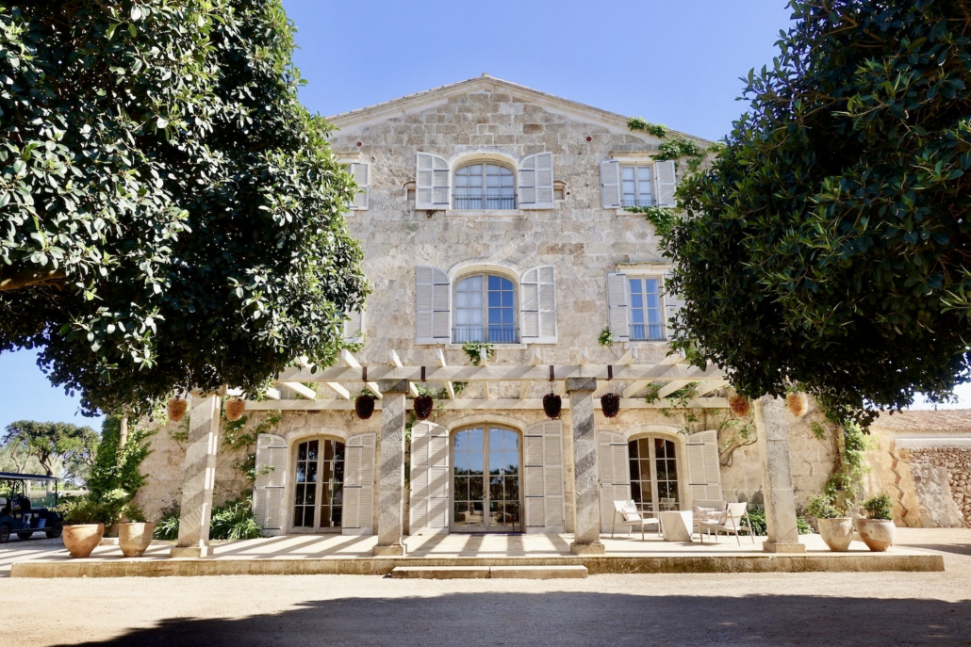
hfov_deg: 73.7
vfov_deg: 53.1
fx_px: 647
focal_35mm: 24
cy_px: 324
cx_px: 486
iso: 125
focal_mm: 8.8
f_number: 5.6
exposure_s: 1/250
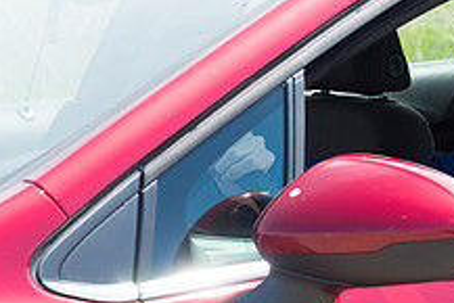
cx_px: 605
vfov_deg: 4.3
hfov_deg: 6.4
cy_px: 183
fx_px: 4038
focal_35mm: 320
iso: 1000
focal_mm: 120
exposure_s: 1/800
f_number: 7.1
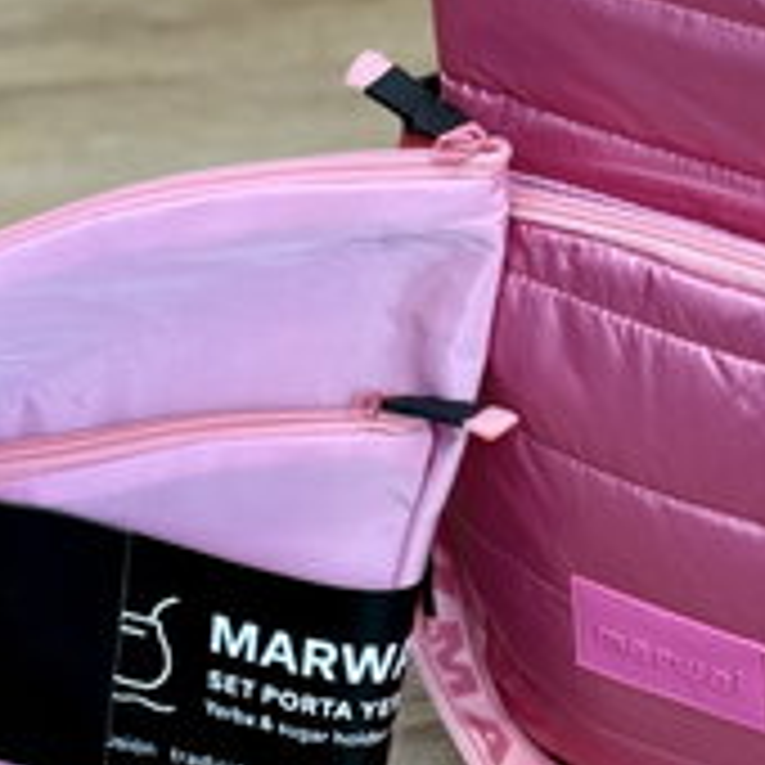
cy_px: 277
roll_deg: -0.4
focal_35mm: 133
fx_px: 3325
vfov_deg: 13.1
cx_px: 603
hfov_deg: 13.1
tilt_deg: -28.4
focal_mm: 6.76
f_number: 1.78
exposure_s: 1/60
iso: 125
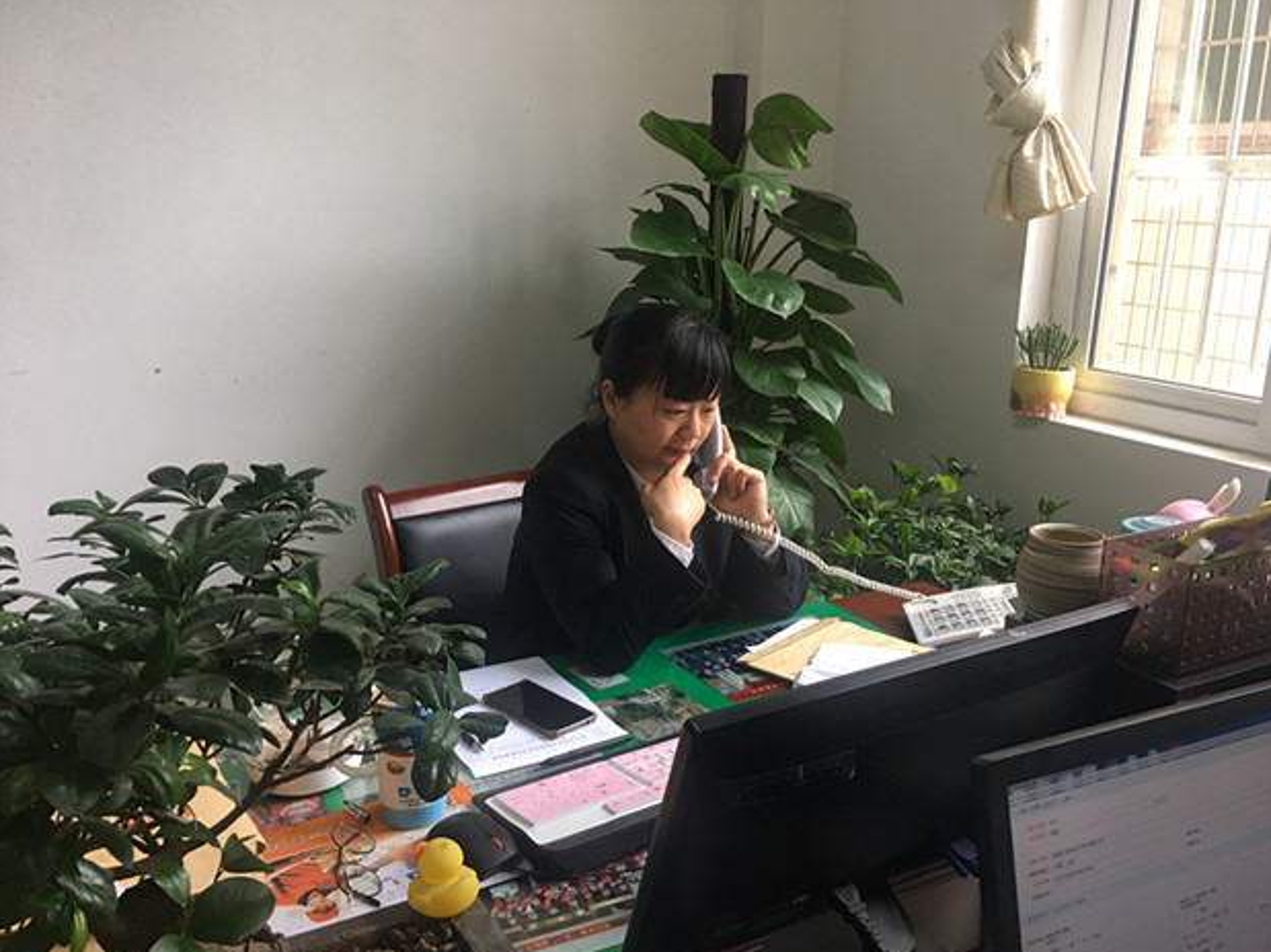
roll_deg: -1.0
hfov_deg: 60.0
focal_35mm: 30
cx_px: 655
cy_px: 490
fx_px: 1101
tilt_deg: -14.8
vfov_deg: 46.8
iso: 50
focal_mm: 4.15
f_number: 2.2
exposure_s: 1/33
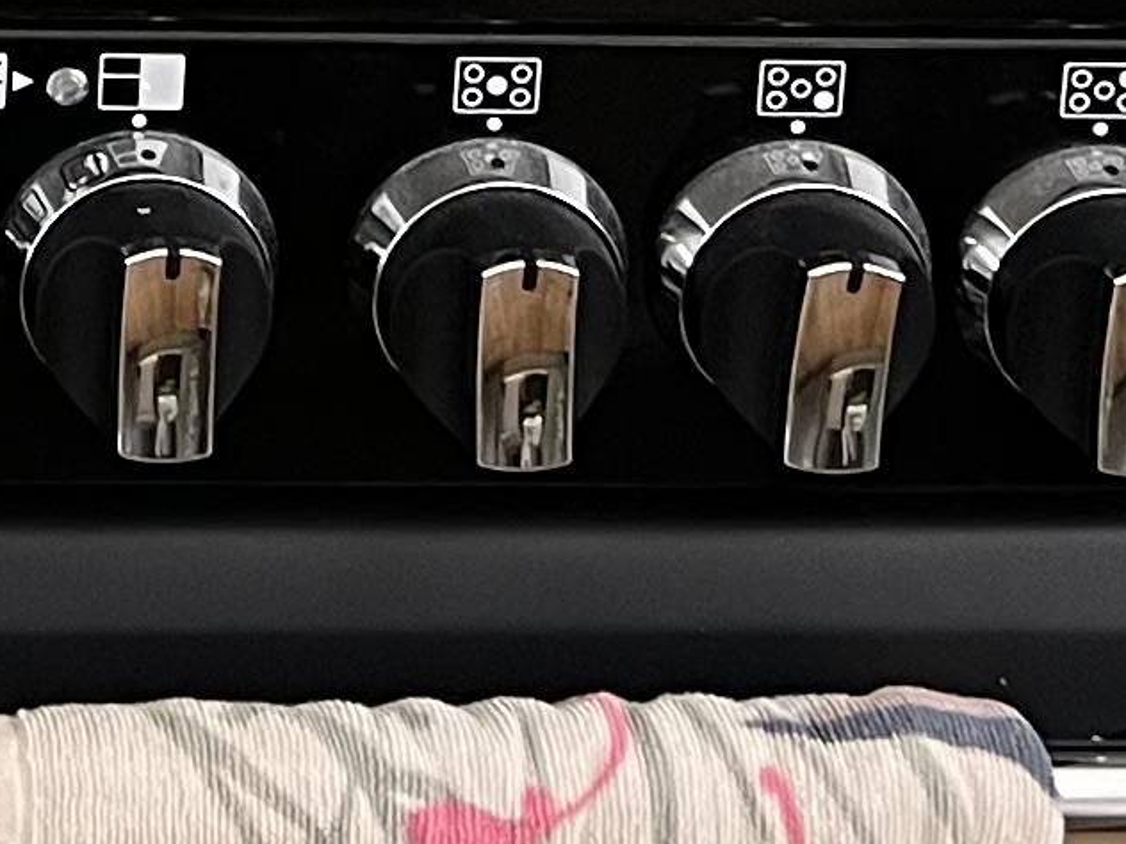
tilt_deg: -13.8
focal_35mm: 166
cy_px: -1051
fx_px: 5400
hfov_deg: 11.3
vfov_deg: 8.3
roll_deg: -1.4
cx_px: -650
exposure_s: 1/60
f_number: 1.5
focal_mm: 5.7
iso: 250
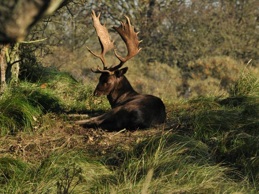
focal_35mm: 490
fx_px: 3665
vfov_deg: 3.0
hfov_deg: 4.0
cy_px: 97
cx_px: 128
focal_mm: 300
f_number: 11
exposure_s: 1/1000
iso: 800
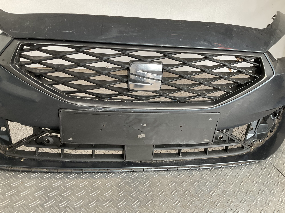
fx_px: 239
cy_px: 106
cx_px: 142
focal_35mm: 29
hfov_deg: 61.7
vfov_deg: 48.2
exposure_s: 1/50
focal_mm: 3
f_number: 1.8
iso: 50
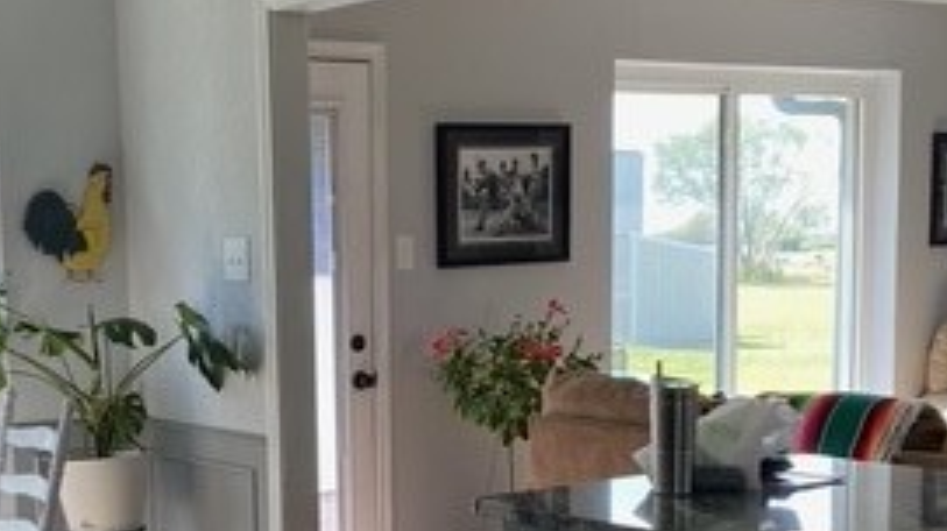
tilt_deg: -7.6
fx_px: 1681
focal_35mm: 67
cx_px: 335
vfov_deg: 17.6
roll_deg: +1.6
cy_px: 493
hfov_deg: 31.3
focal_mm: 4.25
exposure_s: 1/121
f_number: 1.8
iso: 64
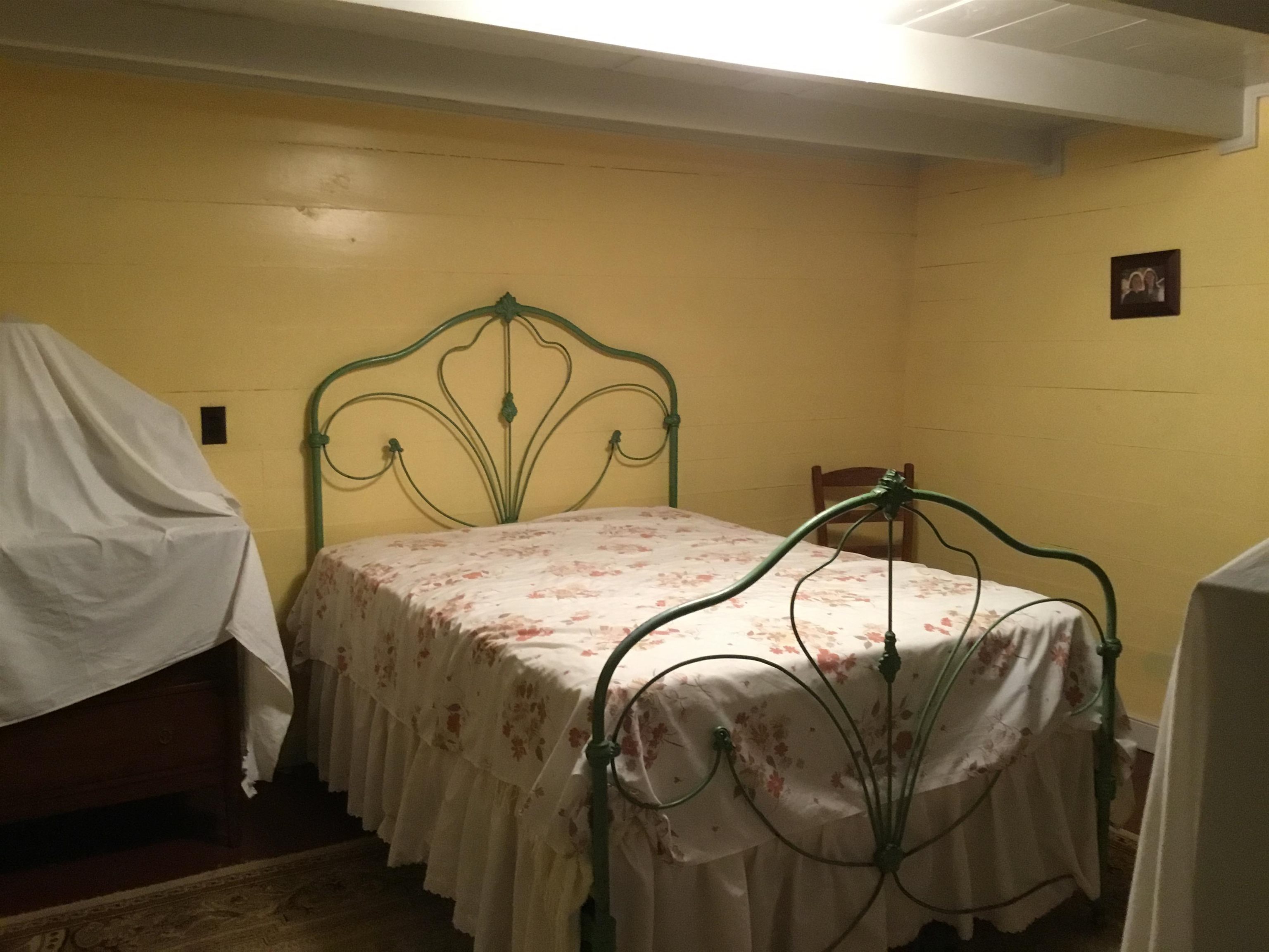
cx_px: 634
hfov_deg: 58.4
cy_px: 476
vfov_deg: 45.4
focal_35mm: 31
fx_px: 1136
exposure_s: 1/24
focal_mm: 3.3
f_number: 2.4
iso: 200
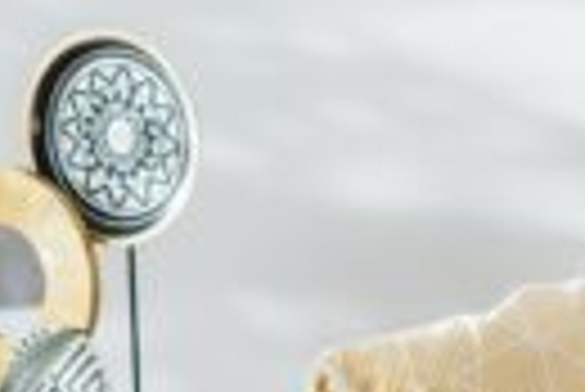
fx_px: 5271
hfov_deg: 6.3
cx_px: 562
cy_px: 640
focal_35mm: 324
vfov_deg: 4.2
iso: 500
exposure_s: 1/160
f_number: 3.5
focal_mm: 55
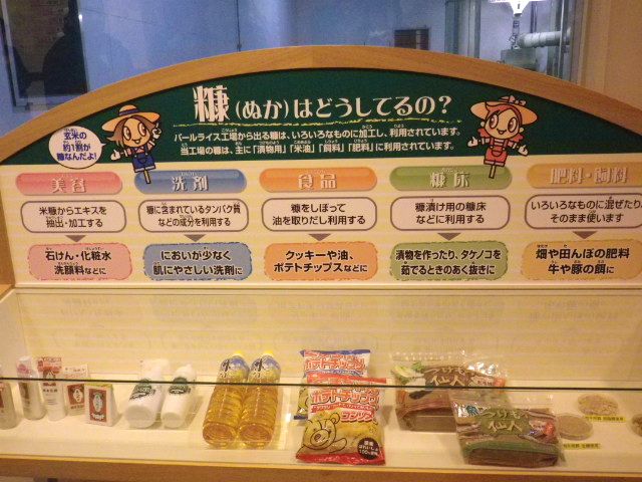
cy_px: 241
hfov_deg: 54.0
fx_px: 631
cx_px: 321
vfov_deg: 41.8
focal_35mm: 34
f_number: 3.5
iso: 640
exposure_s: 1/50
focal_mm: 6.1
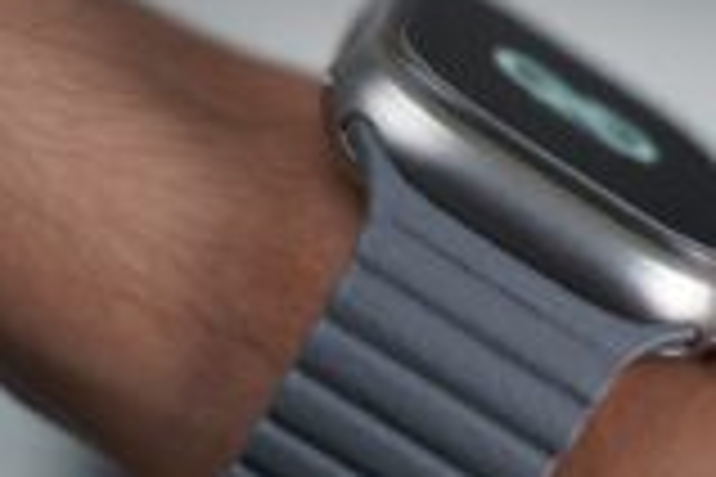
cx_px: 536
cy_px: 331
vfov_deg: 10.5
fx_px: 2605
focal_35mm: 131
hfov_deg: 15.6
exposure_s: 1/90
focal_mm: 52
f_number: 3.5
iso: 1250
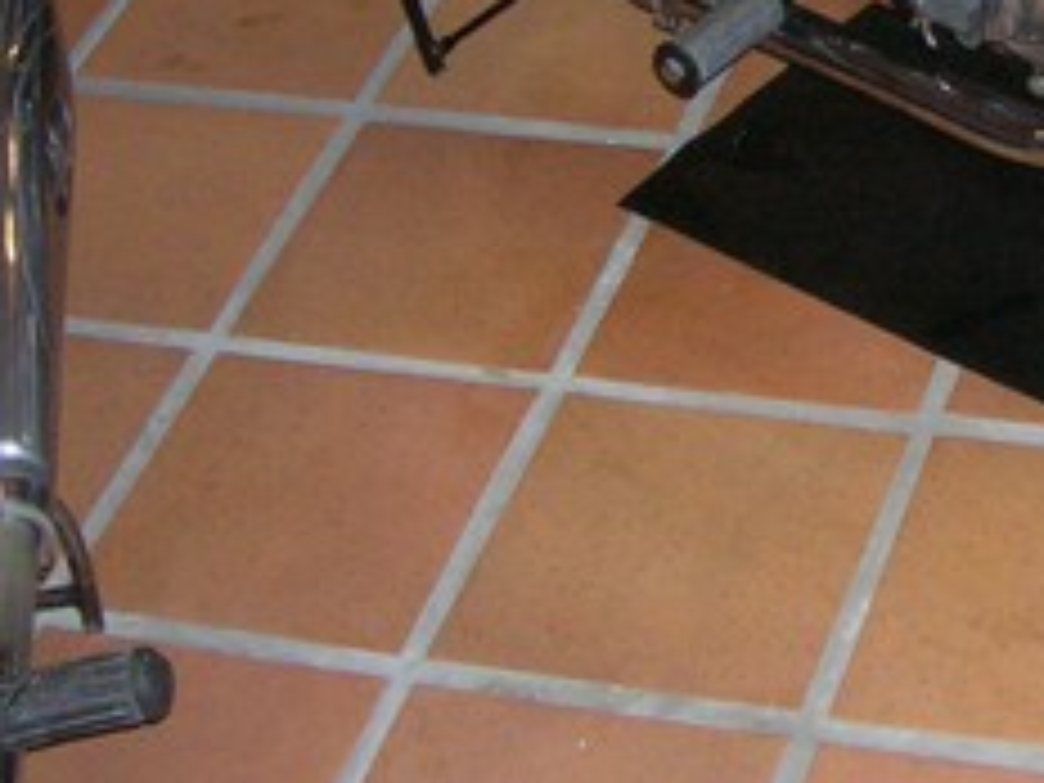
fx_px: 3137
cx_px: 1159
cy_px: -70
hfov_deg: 18.2
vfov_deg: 13.9
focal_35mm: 104
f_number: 2.9
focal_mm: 5.7
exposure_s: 1/60.1
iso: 182
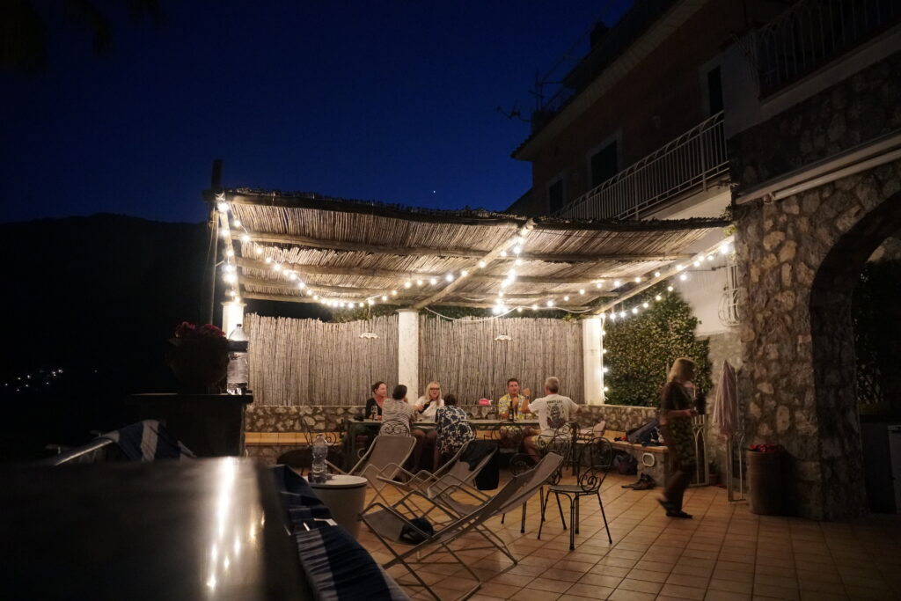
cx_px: 450
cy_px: 300
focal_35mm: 24
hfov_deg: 73.7
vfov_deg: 53.1
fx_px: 601
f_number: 4
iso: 6400
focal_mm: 16
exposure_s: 1/50
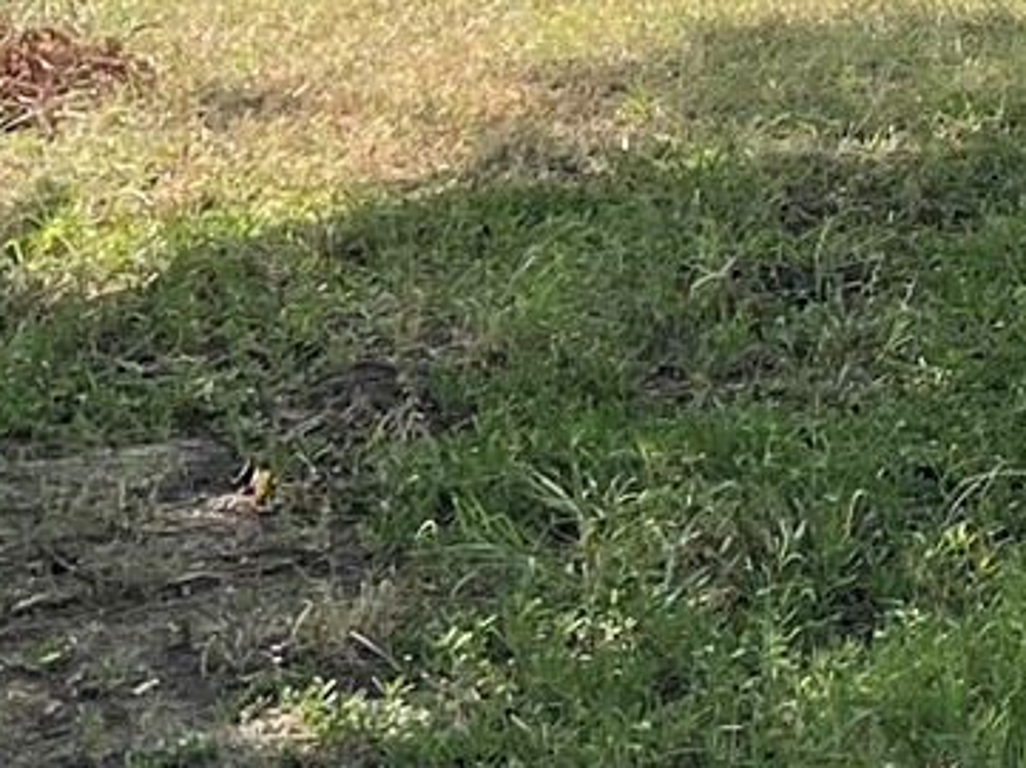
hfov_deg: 12.9
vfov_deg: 9.8
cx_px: 1691
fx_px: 4205
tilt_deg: +0.2
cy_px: -731
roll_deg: +0.4
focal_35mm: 142
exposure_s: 1/2387
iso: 32
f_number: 1.6
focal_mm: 5.1
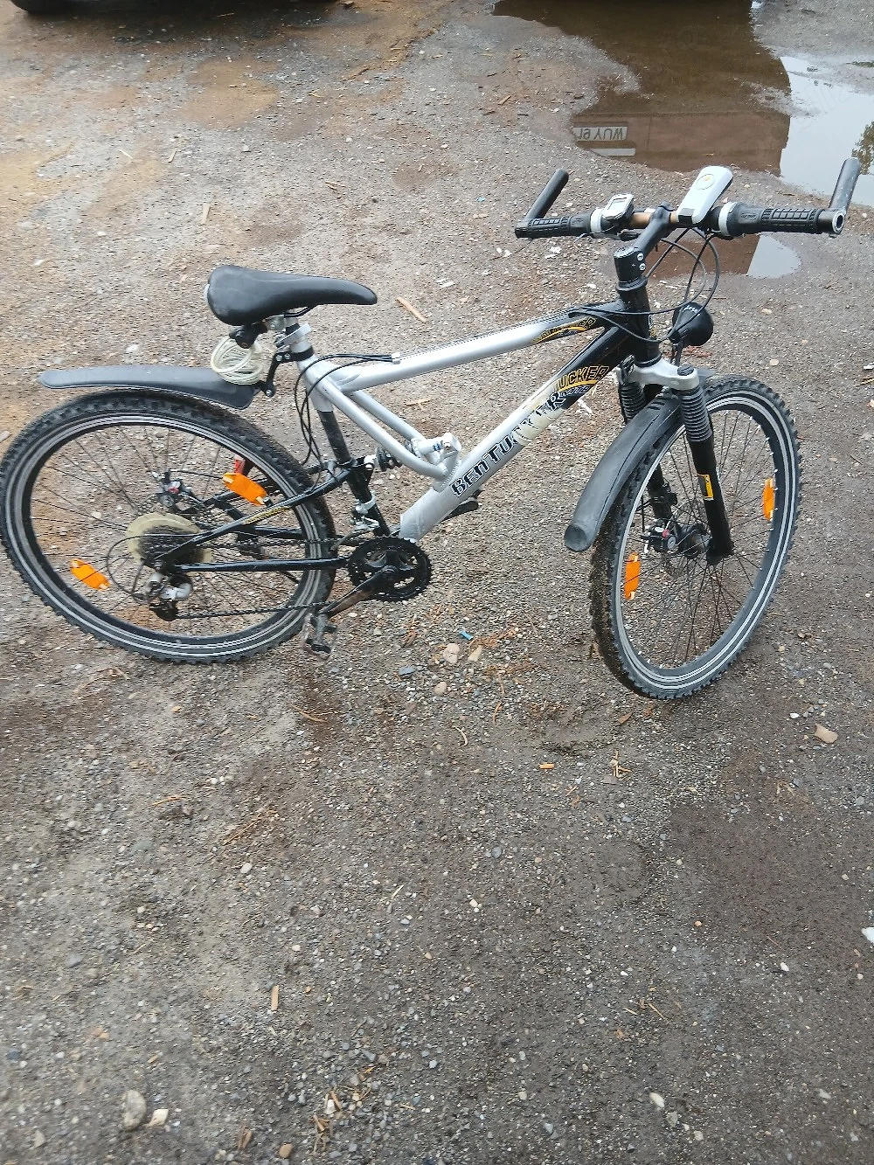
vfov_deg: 67.3
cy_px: 582
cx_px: 437
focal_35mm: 26
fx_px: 875
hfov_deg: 53.1
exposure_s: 1/50.3
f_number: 1.8
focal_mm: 3.98
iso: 100
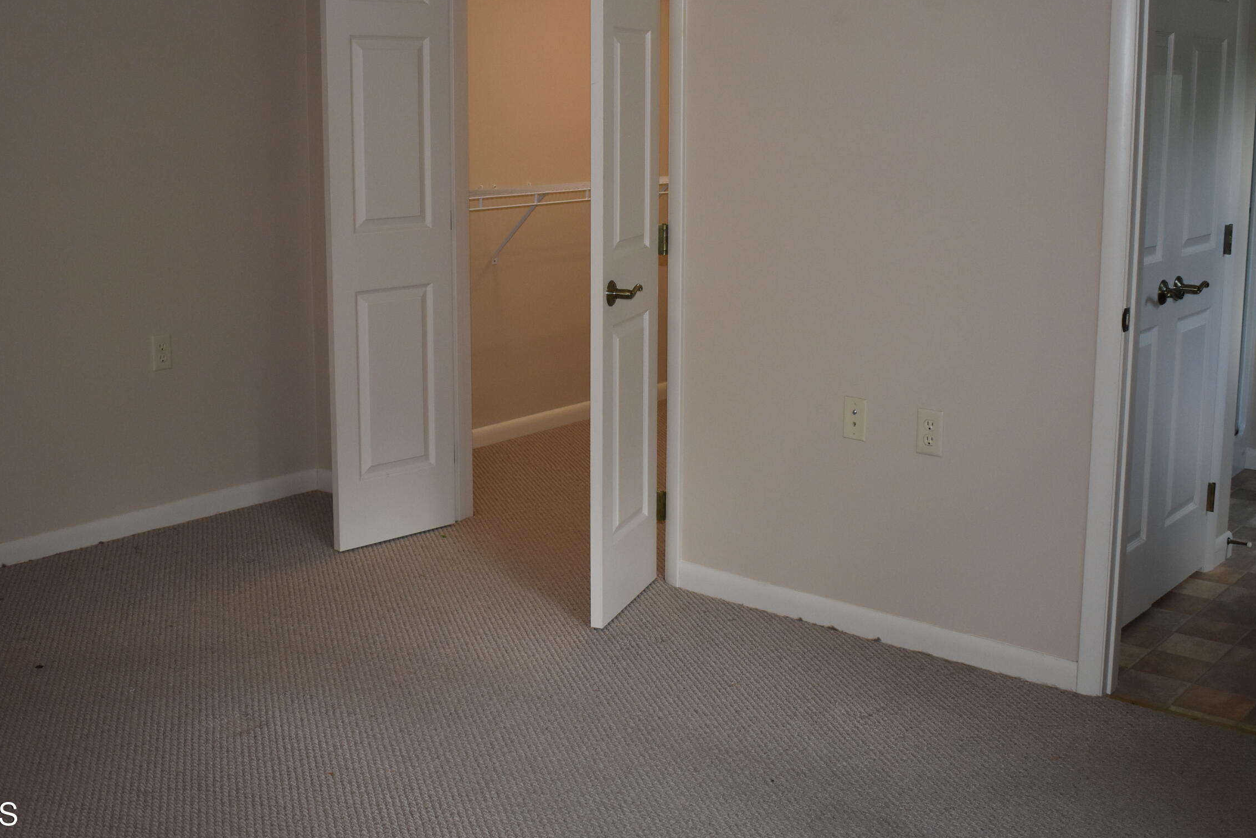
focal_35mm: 42
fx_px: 1453
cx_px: 614
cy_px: 311
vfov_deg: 32.0
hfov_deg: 46.7
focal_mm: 21
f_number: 3.8
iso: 900
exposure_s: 1/125
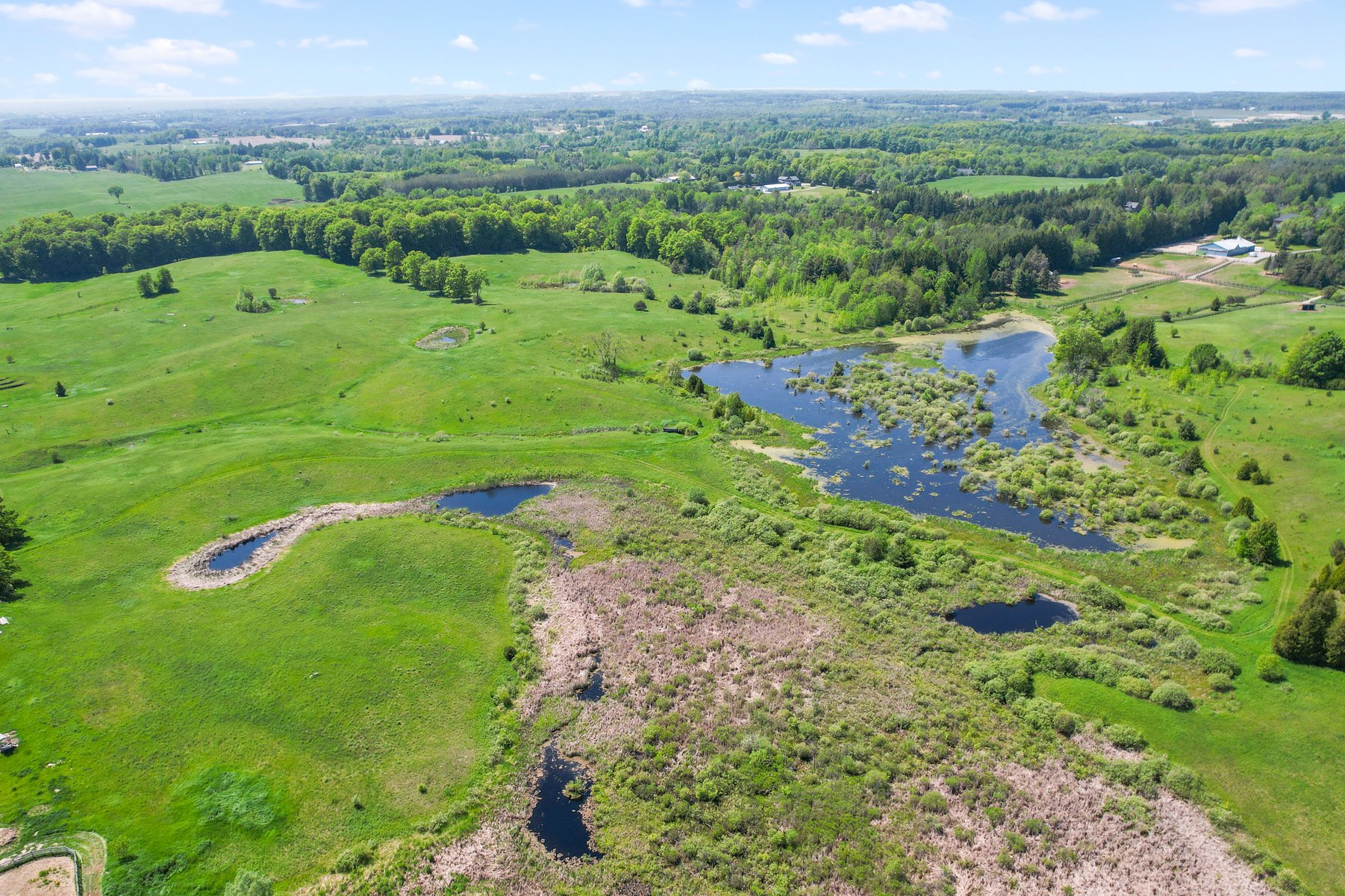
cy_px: 507
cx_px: 658
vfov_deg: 51.1
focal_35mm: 25
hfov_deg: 71.5
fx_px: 934
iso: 140
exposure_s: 1/2000
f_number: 2.8
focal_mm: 8.38
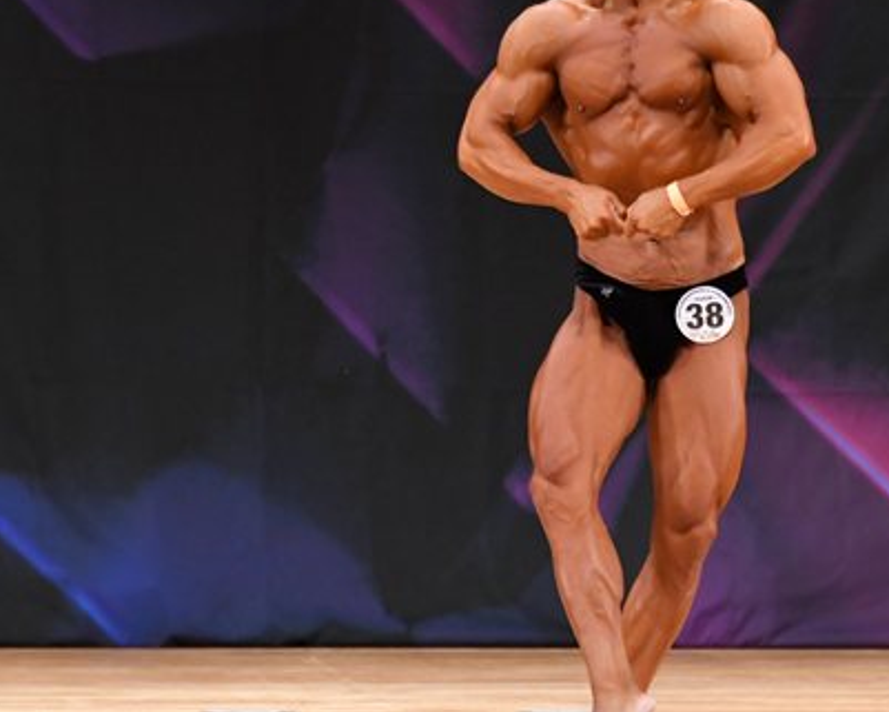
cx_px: 629
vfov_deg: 3.2
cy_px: 295
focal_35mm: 489
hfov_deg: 4.0
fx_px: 12869
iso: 3200
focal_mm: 180
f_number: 5.6
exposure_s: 1/400
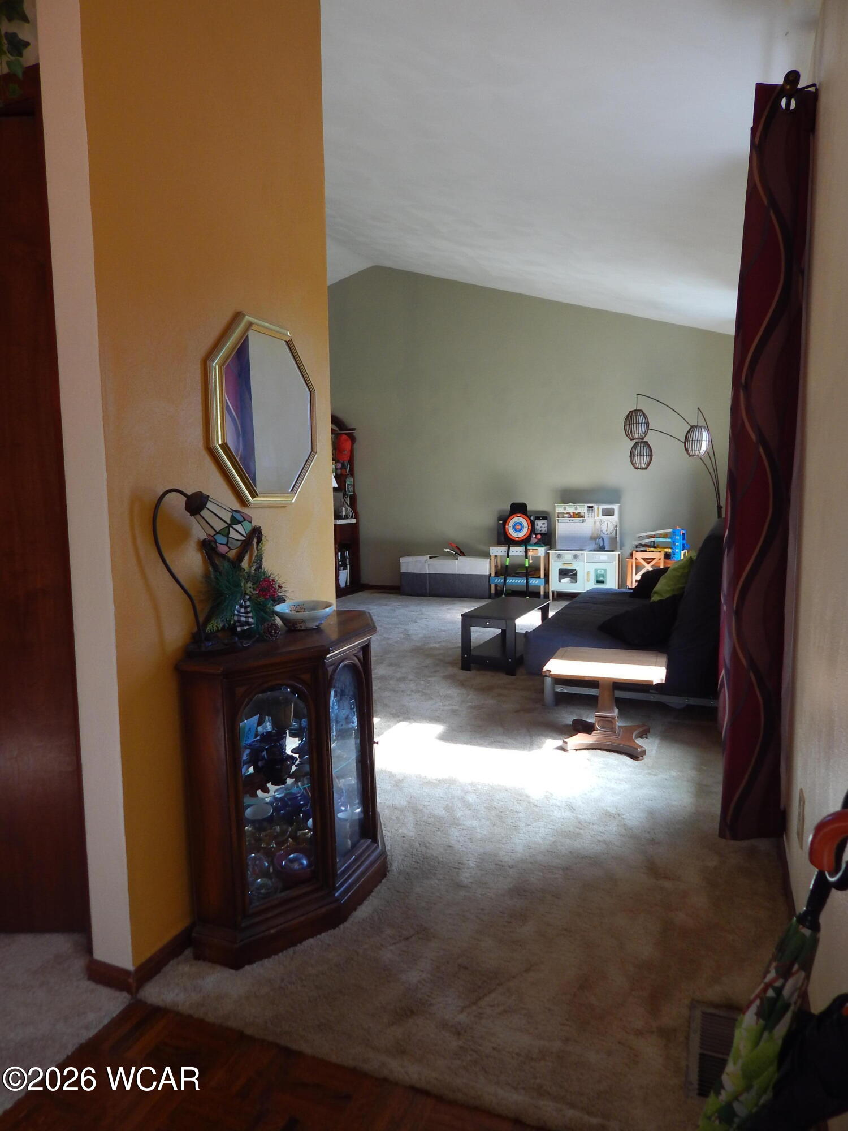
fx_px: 751
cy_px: 566
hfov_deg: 58.9
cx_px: 424
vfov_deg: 73.9
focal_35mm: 23
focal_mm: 4
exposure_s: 1/30
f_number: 3
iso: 140
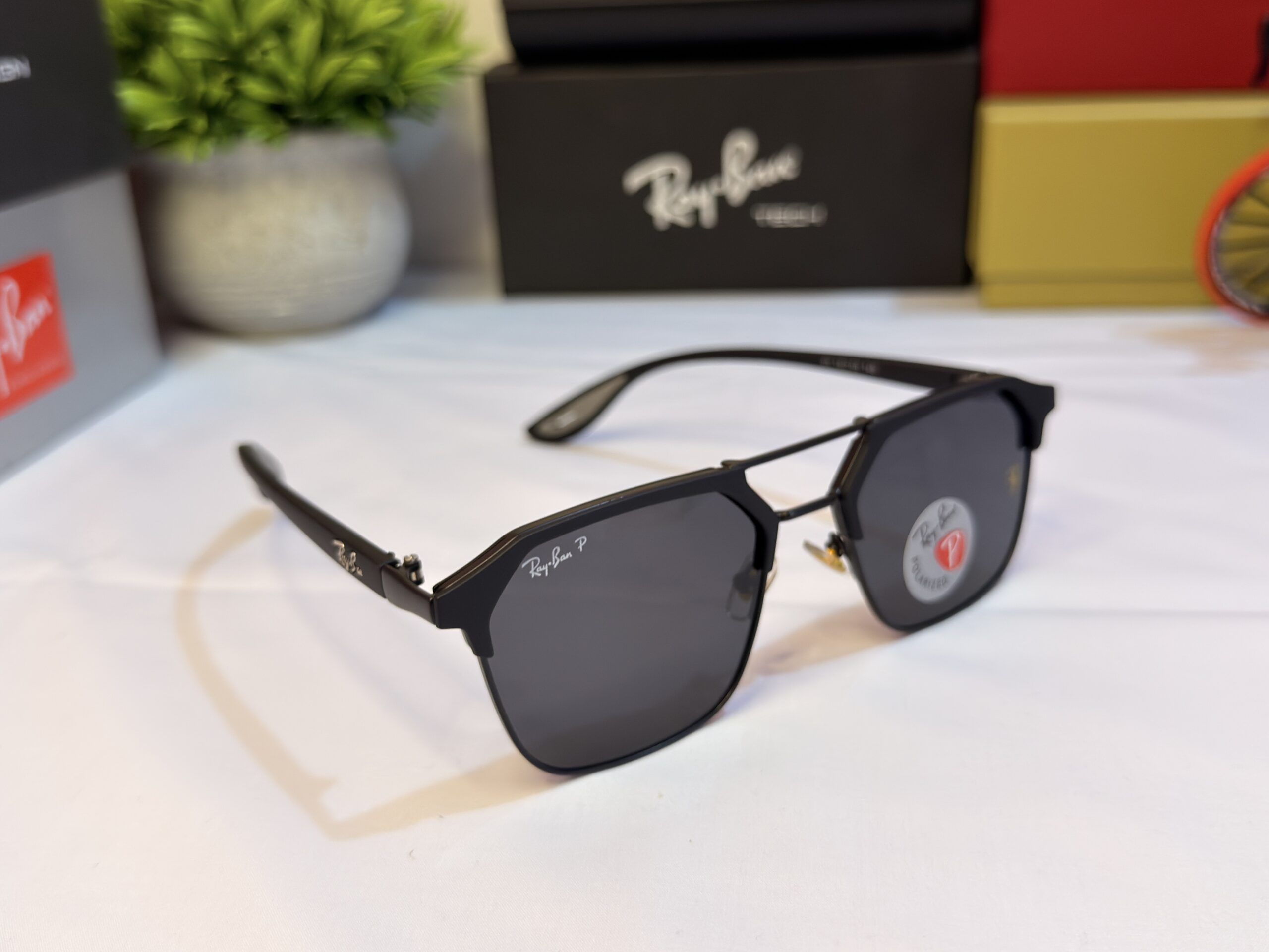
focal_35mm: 35
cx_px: 634
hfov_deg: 52.6
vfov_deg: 40.7
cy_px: 476
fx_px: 1283
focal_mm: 6.76
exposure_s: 1/54
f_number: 1.78
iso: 200
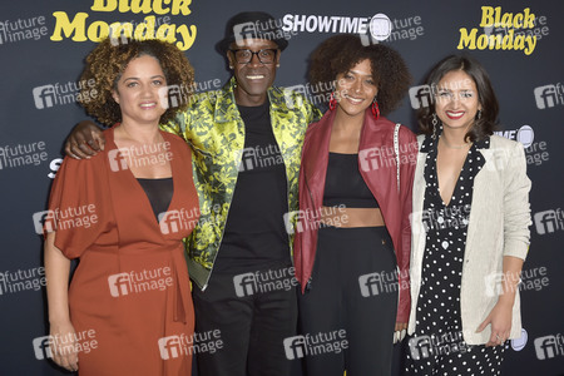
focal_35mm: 50
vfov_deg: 27.0
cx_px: 282
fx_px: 783
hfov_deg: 39.6
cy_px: 188
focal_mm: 50
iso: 200
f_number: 6.3
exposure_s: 1/250
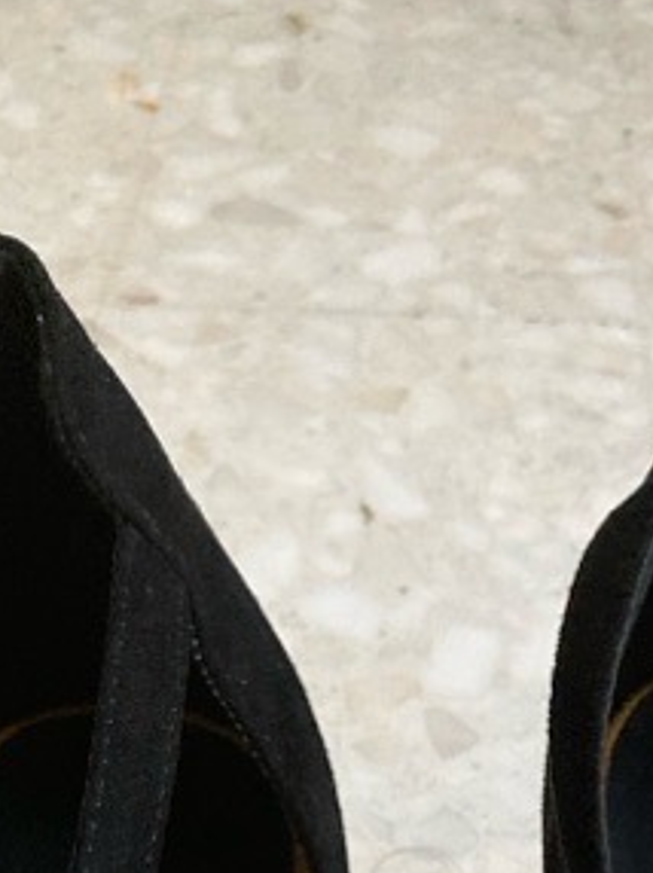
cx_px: 449
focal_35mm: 98
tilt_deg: -54.3
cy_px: 1462
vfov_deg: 17.2
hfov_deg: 15.0
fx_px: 2469
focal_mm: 3.99
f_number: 1.8
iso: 320
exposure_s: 1/48
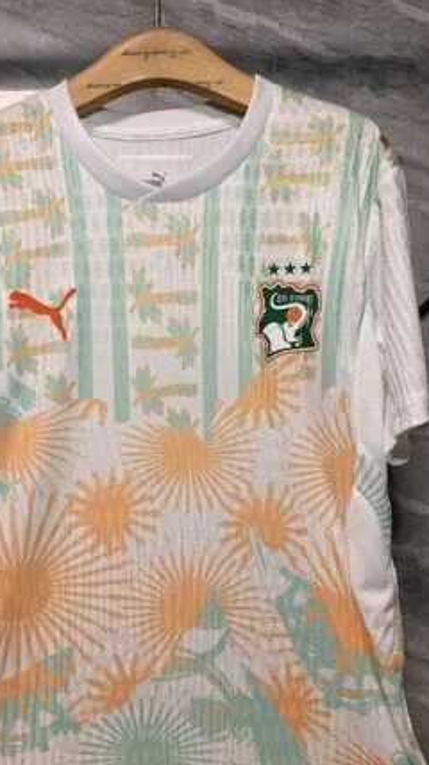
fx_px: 628
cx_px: 161
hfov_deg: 37.5
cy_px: 451
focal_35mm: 31
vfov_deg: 62.2
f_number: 1.78
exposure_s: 1/100
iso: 100
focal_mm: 6.76
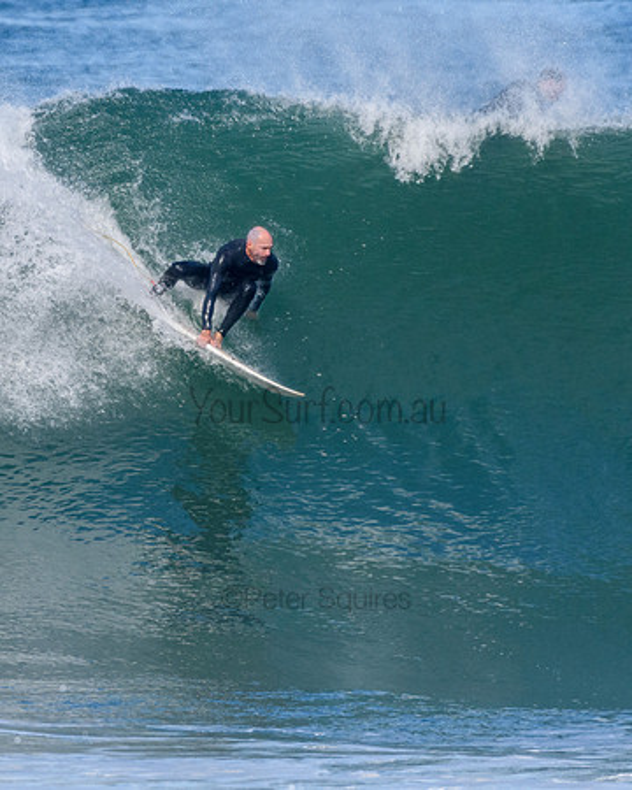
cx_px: 355
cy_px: 375
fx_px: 24772
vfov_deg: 1.8
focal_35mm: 1059
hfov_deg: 1.5
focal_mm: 400
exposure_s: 1/2000
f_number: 5.6
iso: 450
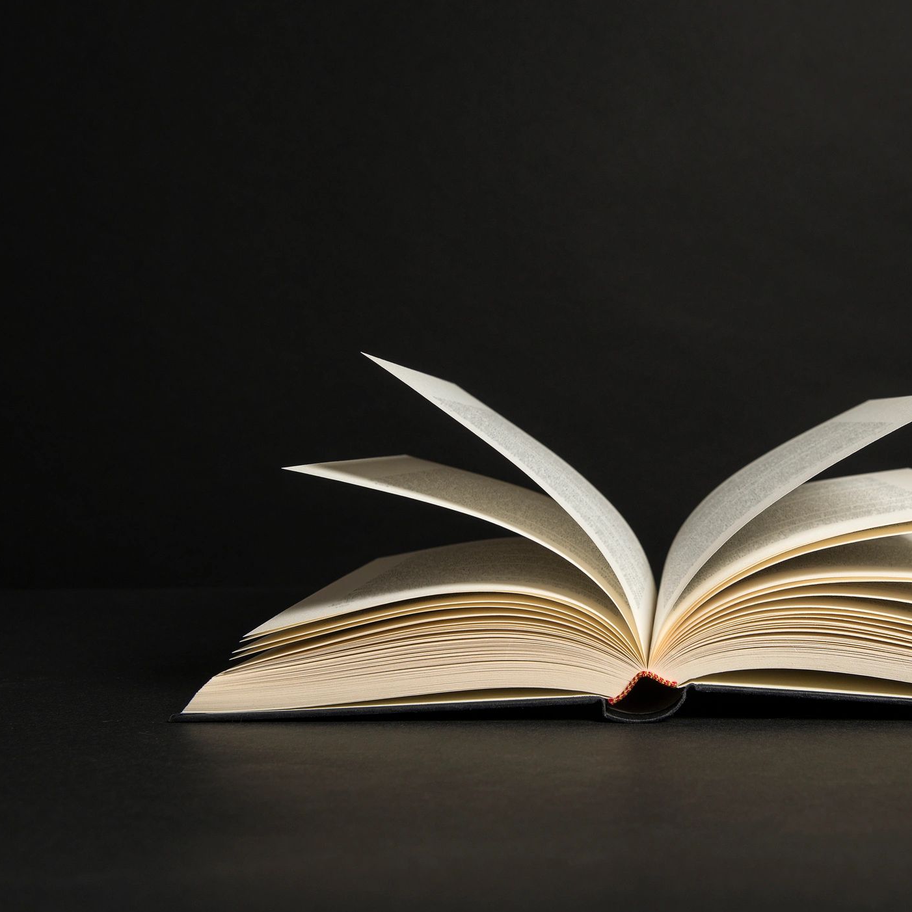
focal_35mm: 45
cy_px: 455
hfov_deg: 36.8
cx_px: 663
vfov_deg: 37.6
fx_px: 1341
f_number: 8
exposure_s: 1/160
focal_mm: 35
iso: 100
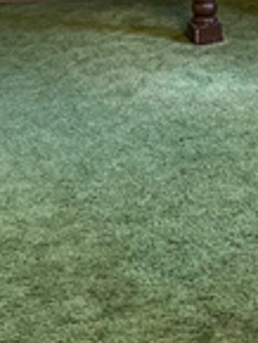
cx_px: 232
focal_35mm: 138
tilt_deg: -4.7
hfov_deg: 10.7
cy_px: -263
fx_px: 1369
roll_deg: +2.7
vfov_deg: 13.0
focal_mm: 5.7
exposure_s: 1/60
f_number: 1.5
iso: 125
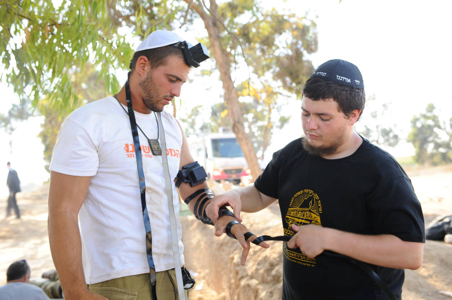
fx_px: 527
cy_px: 150
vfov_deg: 31.8
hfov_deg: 46.4
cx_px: 226
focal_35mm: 42
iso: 250
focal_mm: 42
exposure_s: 1/250
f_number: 4
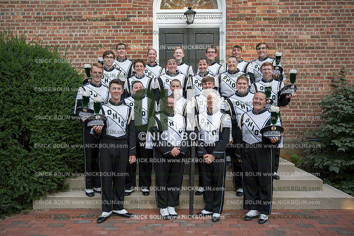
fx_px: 310
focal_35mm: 32
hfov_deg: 59.5
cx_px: 177
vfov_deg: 41.7
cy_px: 118
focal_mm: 31.5
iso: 125
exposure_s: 1/100
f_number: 4
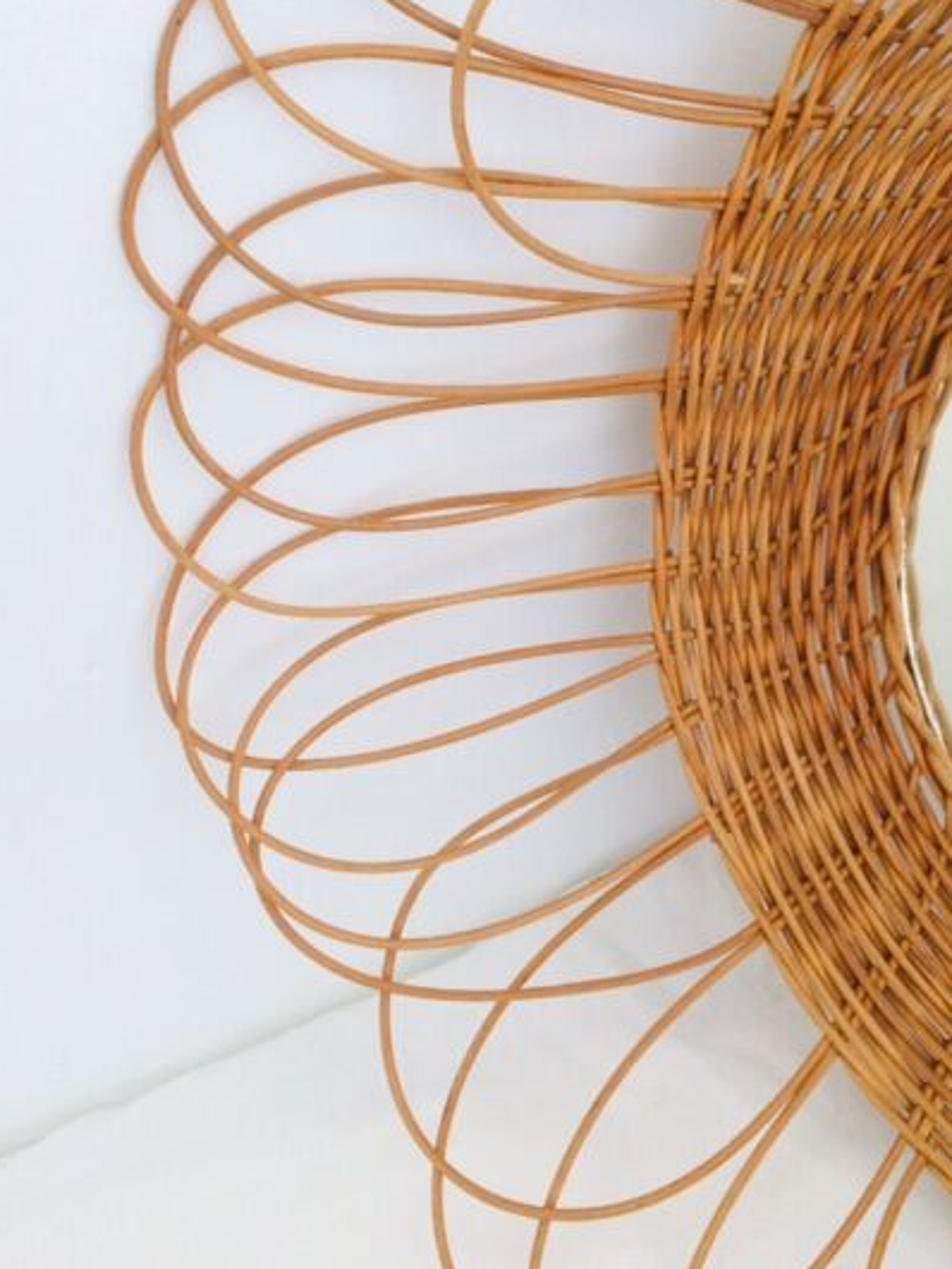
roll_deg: +9.4
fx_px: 1282
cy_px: 527
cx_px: 562
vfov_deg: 52.3
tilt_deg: -36.3
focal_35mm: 35
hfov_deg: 40.6
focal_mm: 4.15
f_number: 2.2
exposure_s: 1/33
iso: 160
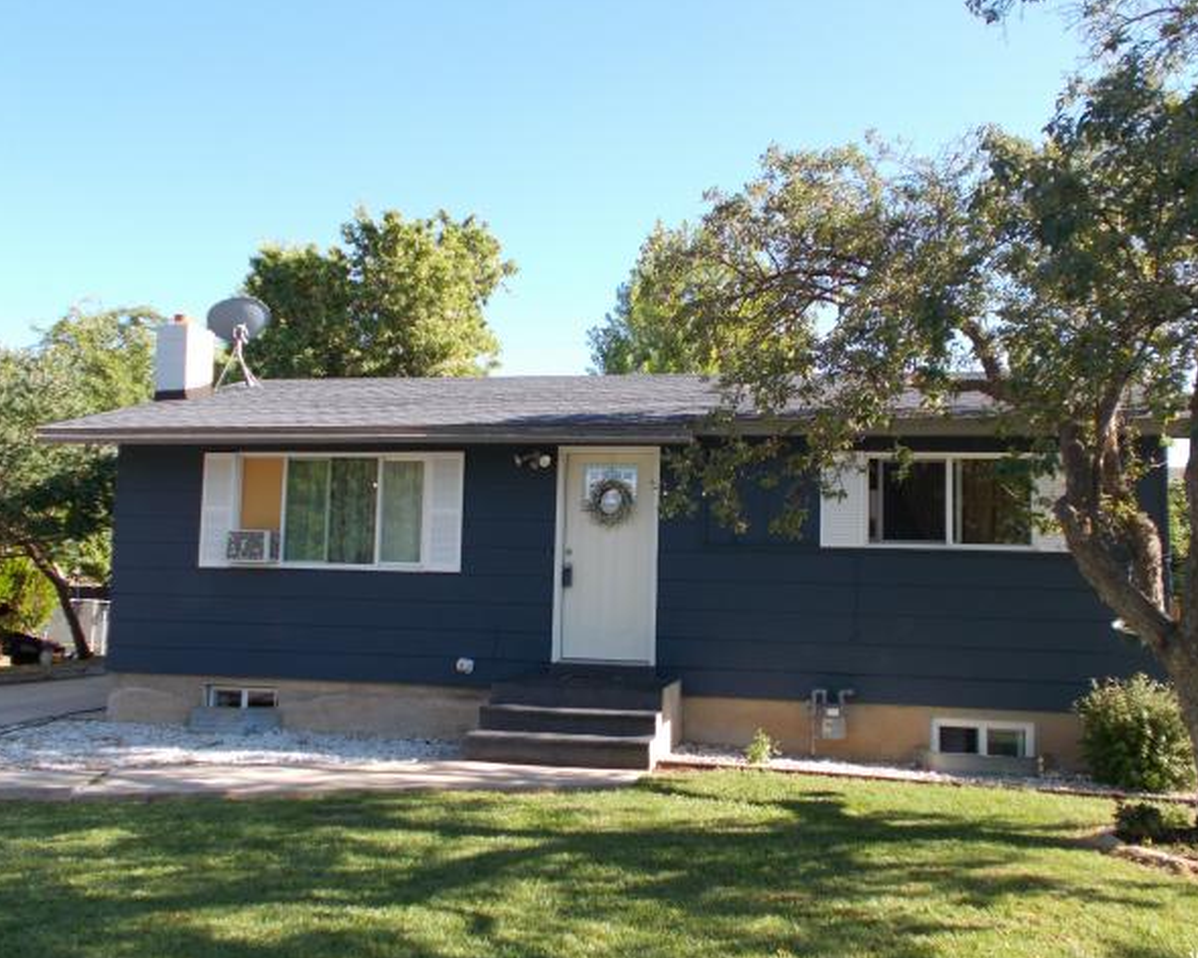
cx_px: 605
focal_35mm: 36
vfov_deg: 41.2
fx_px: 1276
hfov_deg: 50.3
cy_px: 479
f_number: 3.6
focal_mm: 6
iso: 80
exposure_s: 1/200
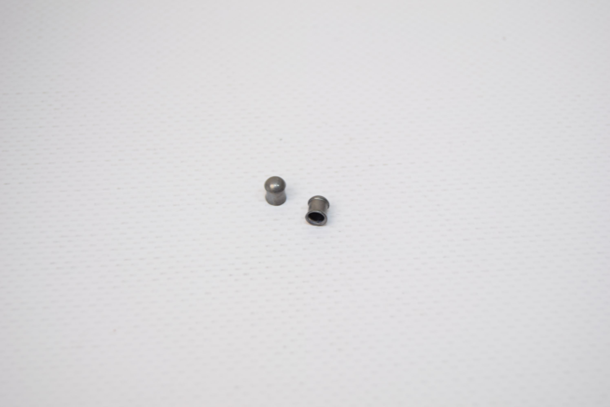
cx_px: 305
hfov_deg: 29.2
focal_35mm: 69
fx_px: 1170
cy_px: 204
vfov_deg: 19.8
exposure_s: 1/8
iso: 100
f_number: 5.3
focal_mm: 46
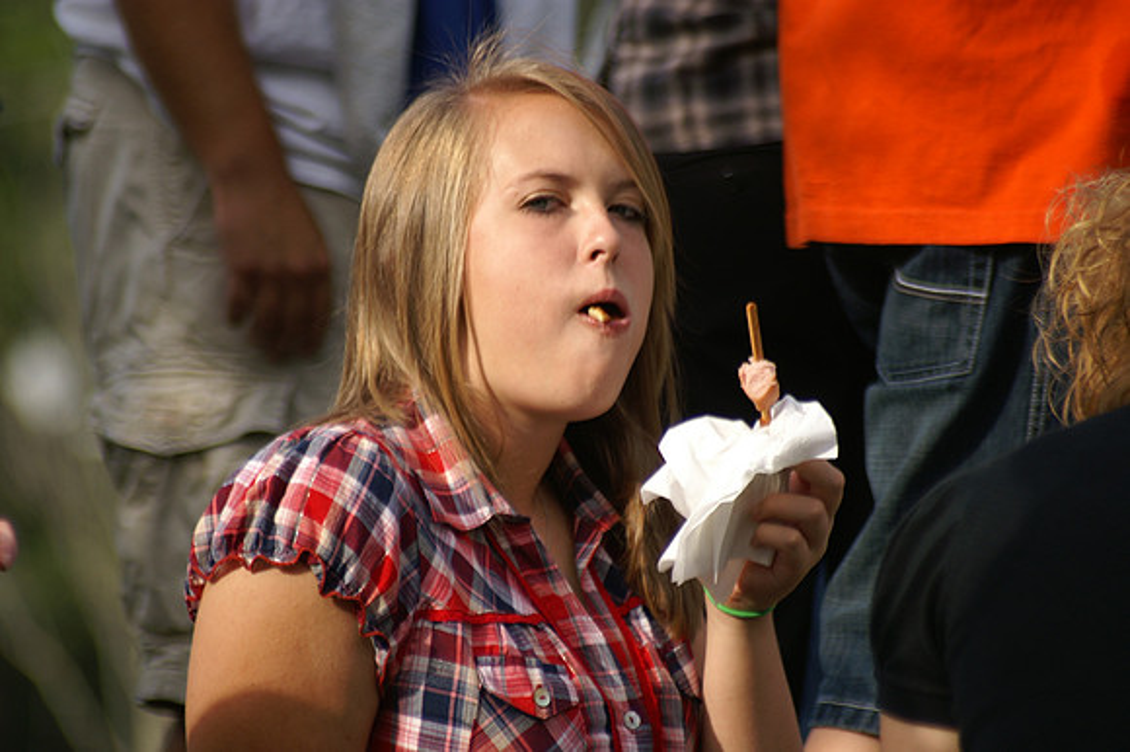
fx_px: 14116
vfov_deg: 3.1
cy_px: 376
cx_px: 565
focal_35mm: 450
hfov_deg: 4.6
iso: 160
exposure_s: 1/500
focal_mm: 300
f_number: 5.6
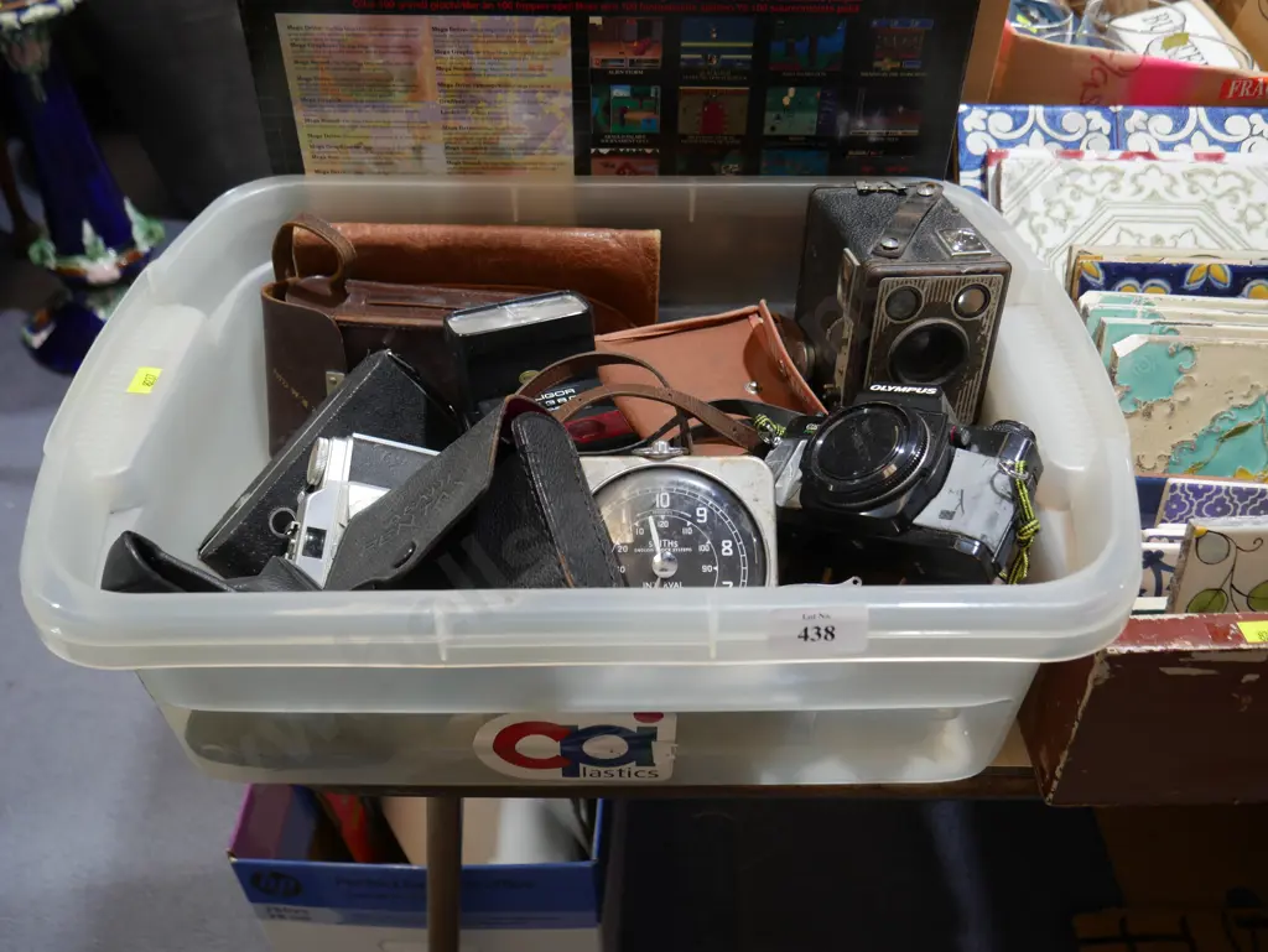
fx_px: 1173
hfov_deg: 56.8
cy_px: 476
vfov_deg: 44.2
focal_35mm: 32
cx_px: 634
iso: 250
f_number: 3.6
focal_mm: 16
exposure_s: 1/60
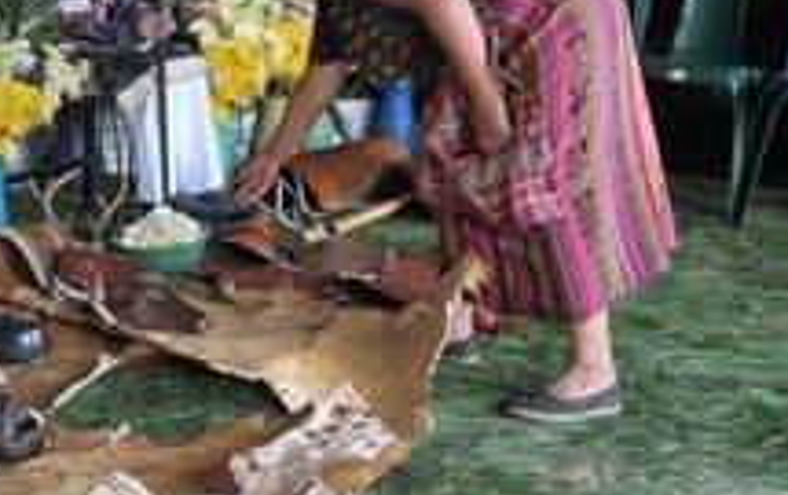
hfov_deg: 27.1
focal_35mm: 71
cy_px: 180
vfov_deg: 18.4
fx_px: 1527
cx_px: -22
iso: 200
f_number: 3.5
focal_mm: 20
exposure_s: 1/50
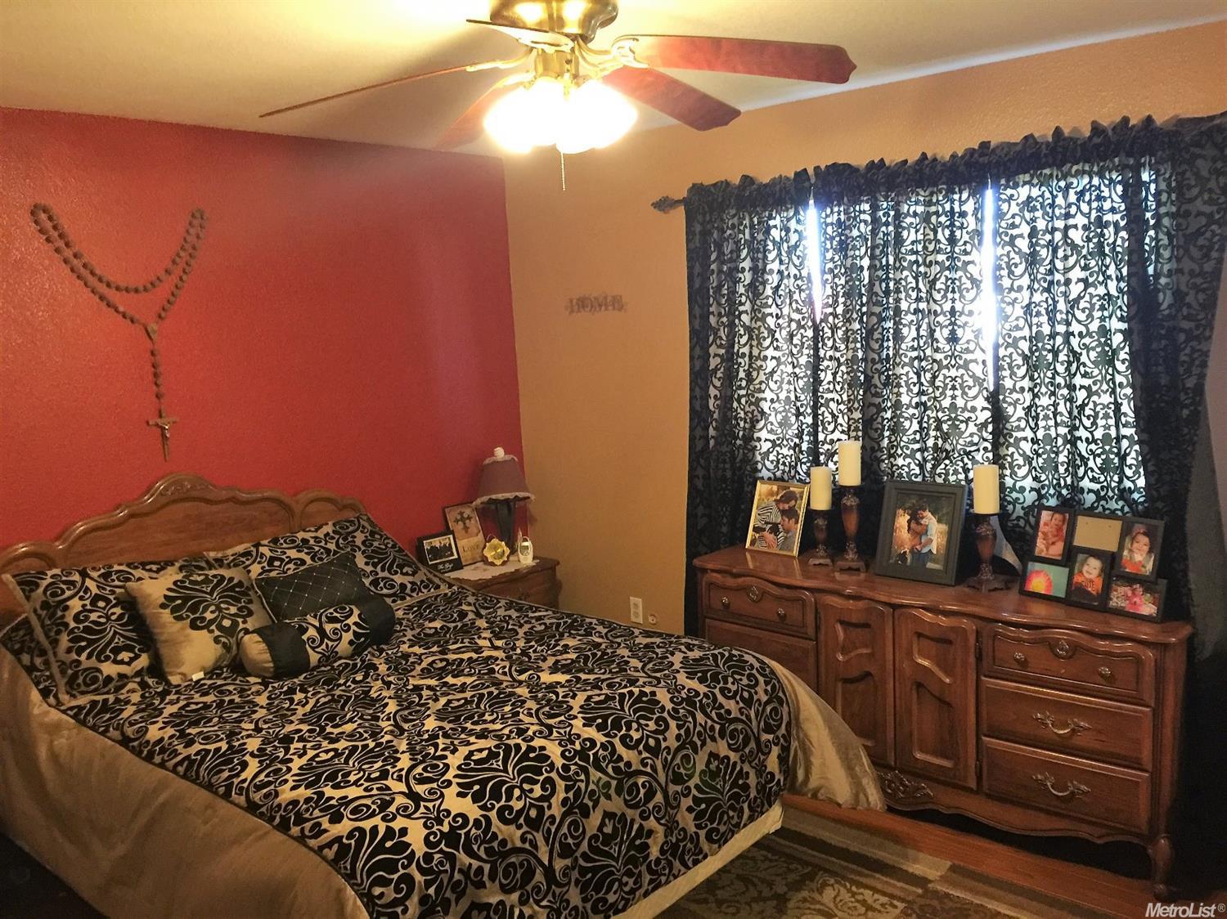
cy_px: 460
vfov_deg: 48.2
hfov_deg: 61.7
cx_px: 614
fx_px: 1028
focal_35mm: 29
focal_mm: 4.15
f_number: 2.2
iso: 125
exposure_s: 1/15
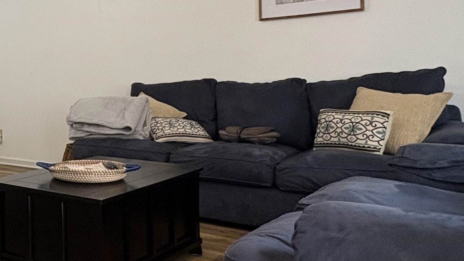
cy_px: 91
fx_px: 517
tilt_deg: -0.2
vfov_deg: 28.2
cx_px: -51
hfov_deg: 39.3
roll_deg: +2.1
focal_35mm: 42
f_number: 2.2
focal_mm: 2.22
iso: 200
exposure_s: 1/60
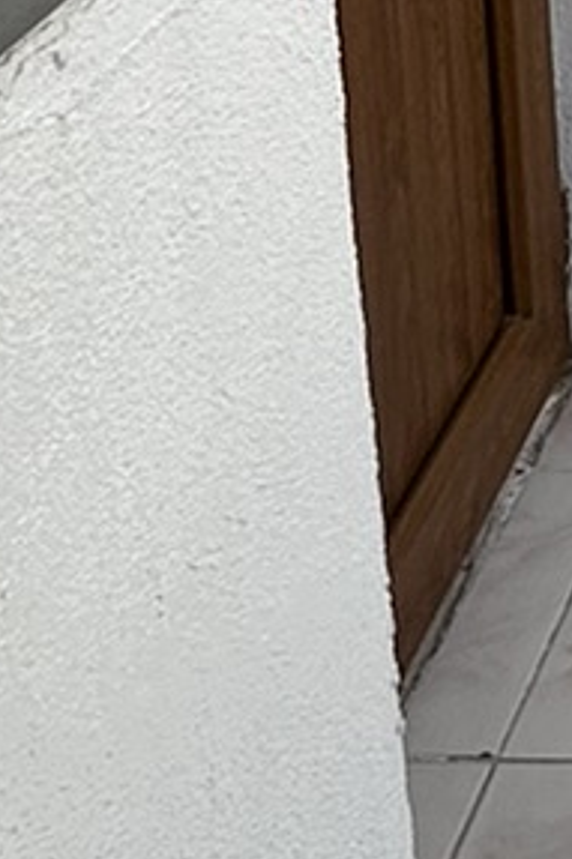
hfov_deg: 11.0
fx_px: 2481
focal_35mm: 104
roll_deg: -1.2
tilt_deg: -11.7
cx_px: 1393
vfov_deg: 16.6
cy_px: -649
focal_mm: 2.22
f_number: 2.2
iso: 40
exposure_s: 1/518
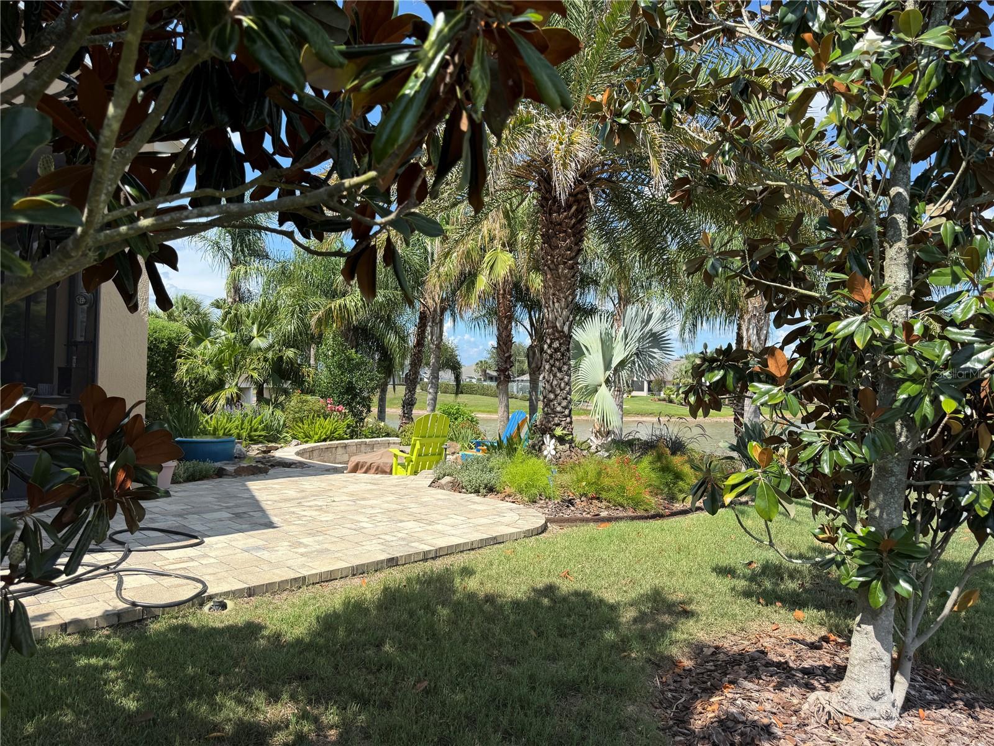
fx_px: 689
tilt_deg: +1.6
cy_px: 373
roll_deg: -1.0
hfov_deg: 71.6
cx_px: 497
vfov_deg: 56.8
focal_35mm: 24
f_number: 1.78
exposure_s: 1/2611
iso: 80
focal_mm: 6.76
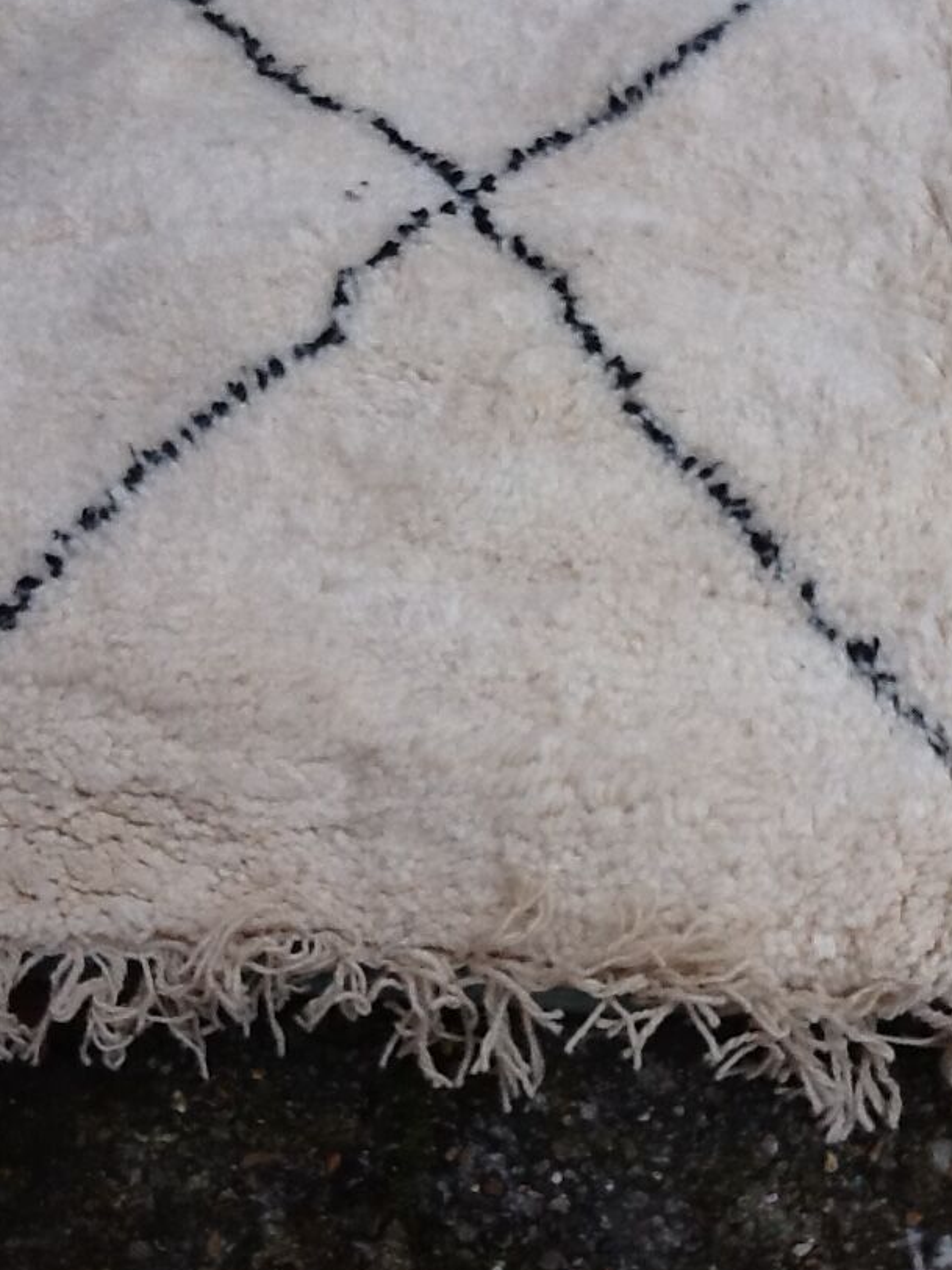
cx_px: 508
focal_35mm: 52
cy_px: 618
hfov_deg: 28.0
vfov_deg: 36.8
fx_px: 1907
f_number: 2.4
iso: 40
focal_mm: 2.03
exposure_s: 1/431
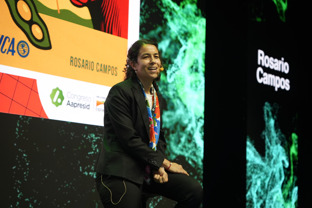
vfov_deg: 17.1
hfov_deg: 25.4
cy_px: 104
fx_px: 693
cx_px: 156
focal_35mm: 80
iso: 1250
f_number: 4
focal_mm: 80
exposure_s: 1/160
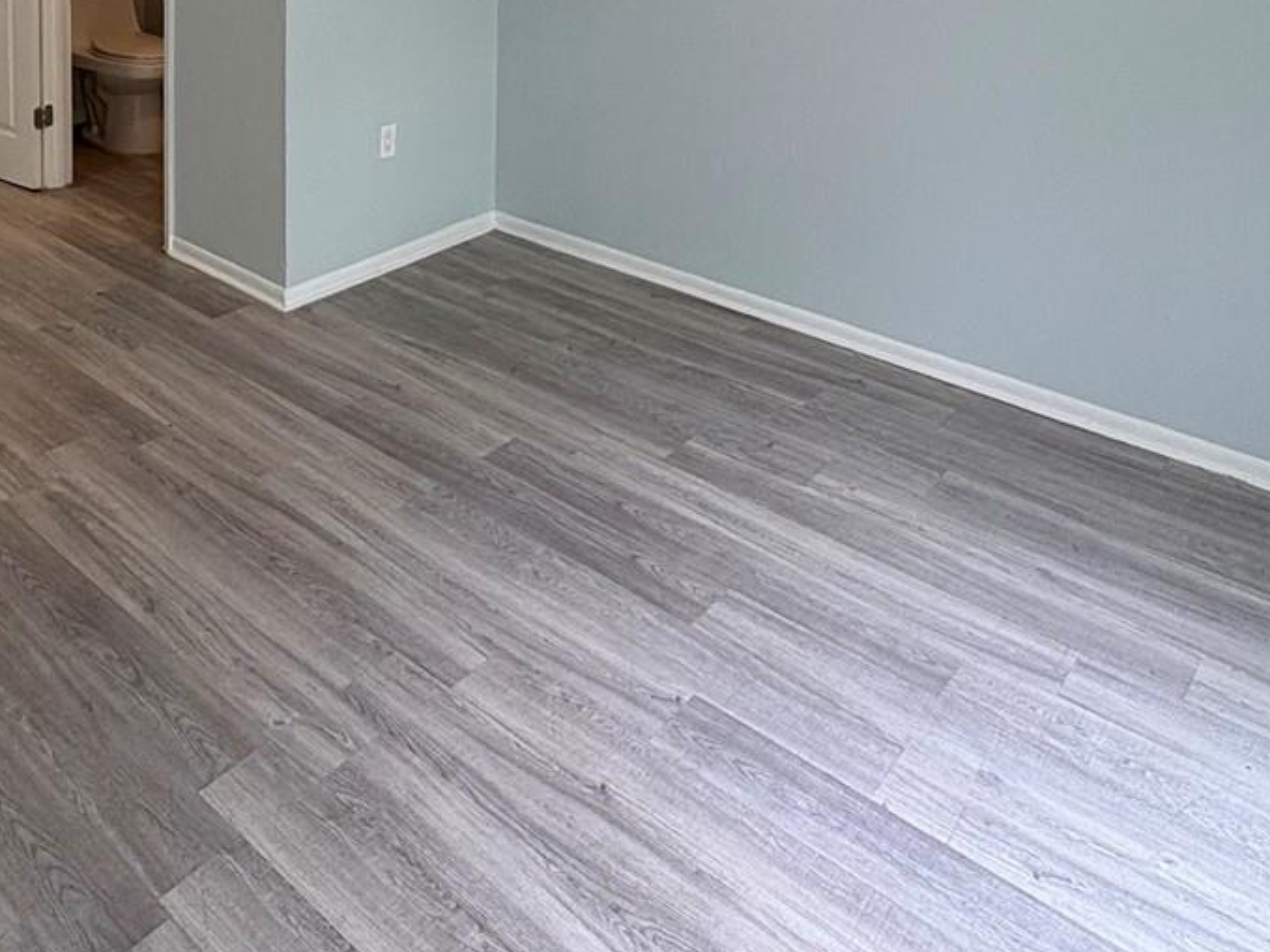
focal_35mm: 33
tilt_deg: -3.6
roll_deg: +0.1
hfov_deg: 53.8
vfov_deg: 36.0
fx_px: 1210
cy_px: -114
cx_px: 382
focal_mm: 2.22
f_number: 2.2
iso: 100
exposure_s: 1/120
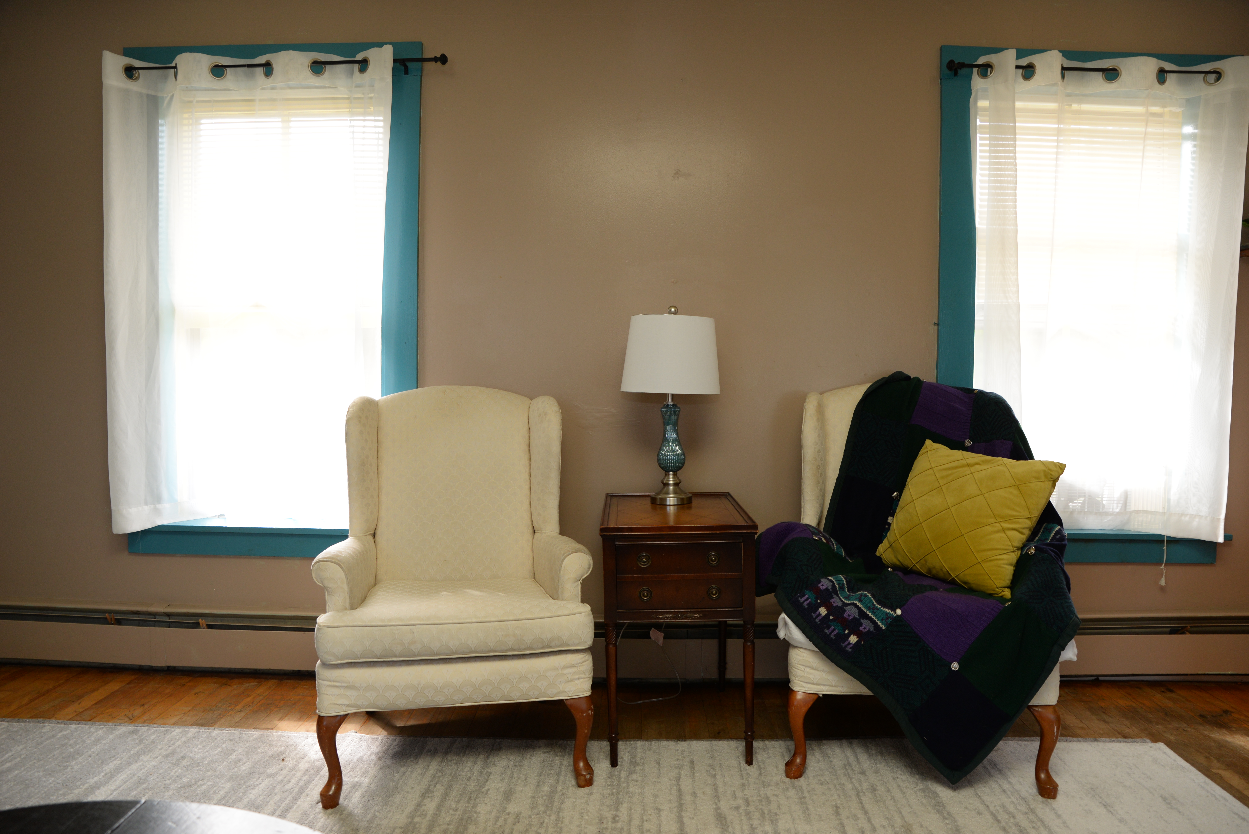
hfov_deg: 73.7
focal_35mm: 24
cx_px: 624
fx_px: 833
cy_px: 417
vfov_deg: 53.2
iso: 640
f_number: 3.5
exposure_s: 1/200
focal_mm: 24
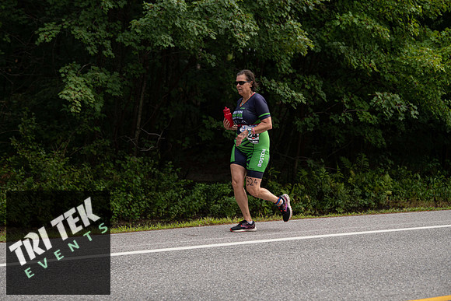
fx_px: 1228
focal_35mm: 98
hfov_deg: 20.8
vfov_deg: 14.0
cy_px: 150
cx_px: 226
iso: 200
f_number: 4
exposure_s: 1/400
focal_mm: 98
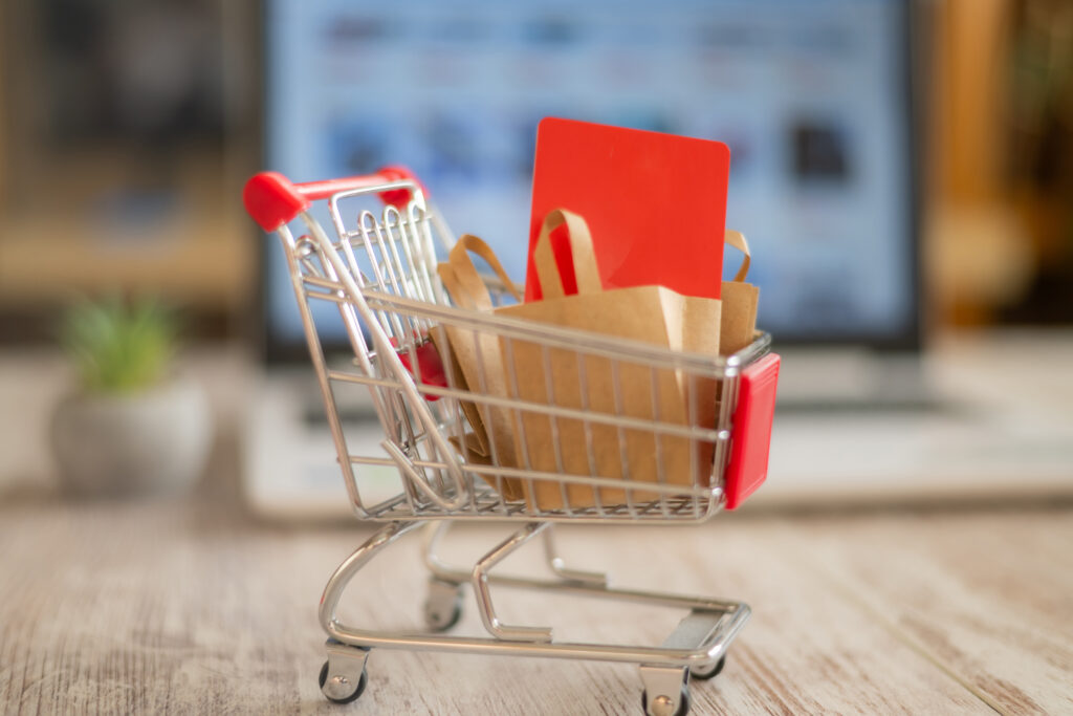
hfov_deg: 39.6
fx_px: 1490
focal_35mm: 50
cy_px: 358
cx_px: 536
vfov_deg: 27.0
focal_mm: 50
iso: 320
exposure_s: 1/400
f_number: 1.8
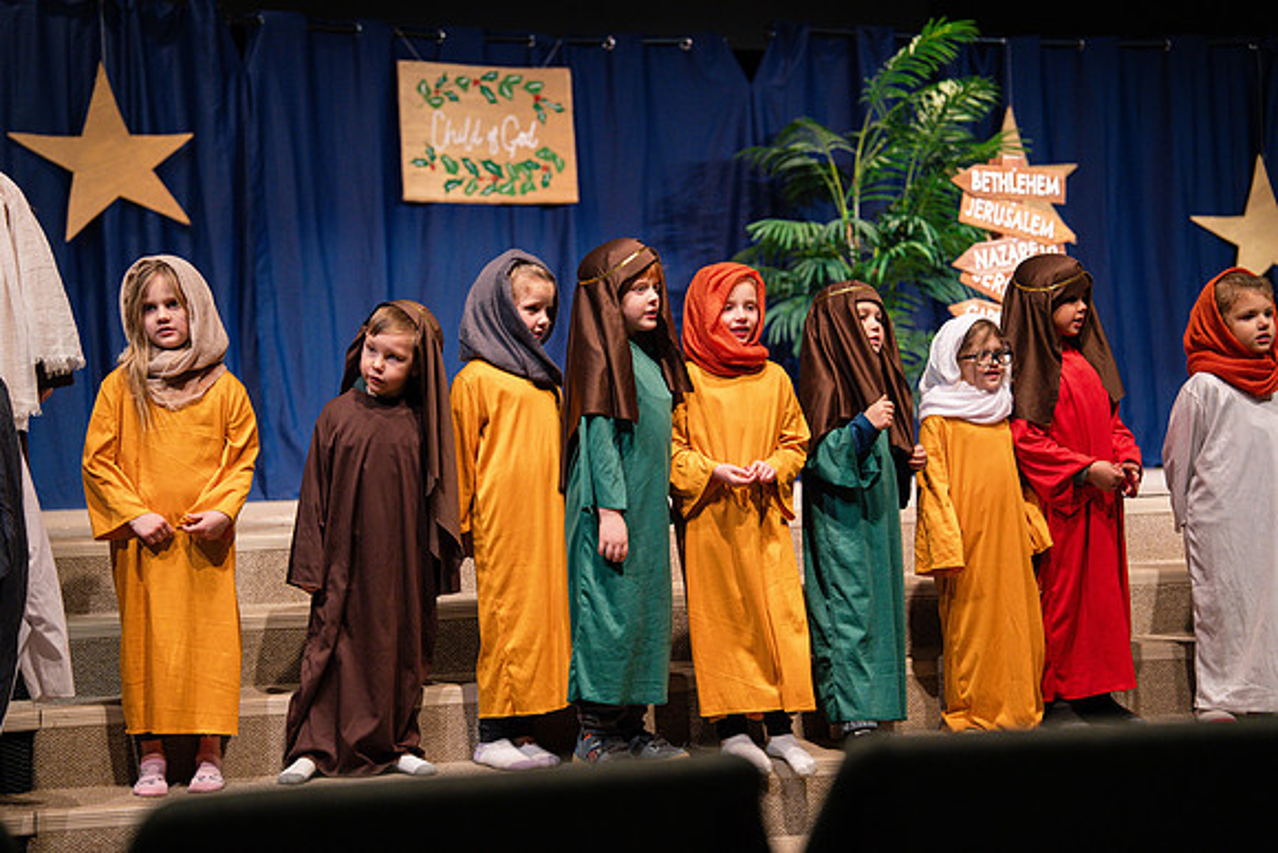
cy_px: 426
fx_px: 2485
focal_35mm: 70
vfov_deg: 19.5
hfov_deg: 28.8
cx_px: 639
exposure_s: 1/320
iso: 1000
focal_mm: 70
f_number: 2.8
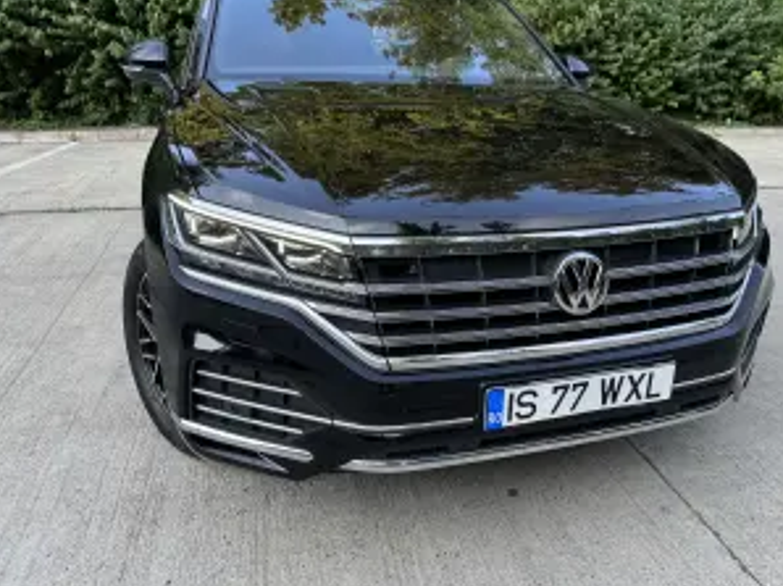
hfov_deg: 61.3
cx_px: 462
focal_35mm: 29
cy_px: 284
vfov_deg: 48.2
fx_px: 655
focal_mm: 6.76
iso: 80
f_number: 1.78
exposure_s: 1/387
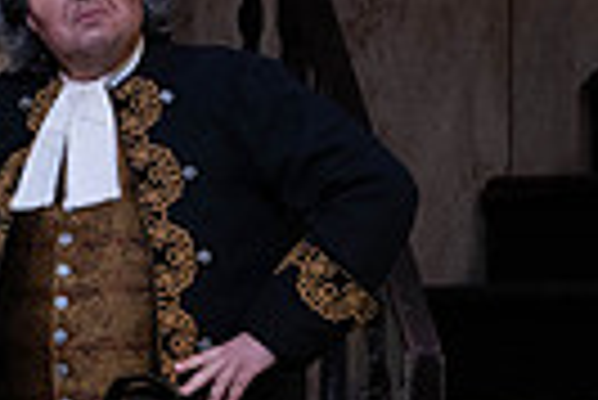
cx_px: -391
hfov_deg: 2.4
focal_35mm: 870
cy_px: 389
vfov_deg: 1.6
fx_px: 14467
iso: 3200
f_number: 9
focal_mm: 200
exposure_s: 1/250
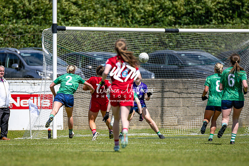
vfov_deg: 2.9
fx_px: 3338
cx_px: 95
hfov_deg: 4.3
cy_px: 121
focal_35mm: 482
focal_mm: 300
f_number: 2.8
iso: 100
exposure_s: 1/6400
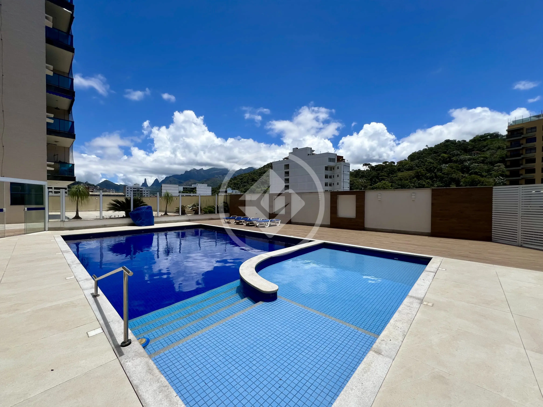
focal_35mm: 13
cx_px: 272
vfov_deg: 89.9
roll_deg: -0.3
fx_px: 204
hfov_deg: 106.2
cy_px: 204
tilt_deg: -0.8
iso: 32
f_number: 1.8
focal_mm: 1.57
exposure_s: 1/2660
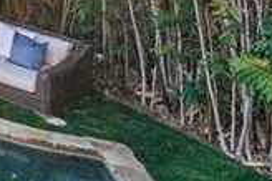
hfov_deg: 12.5
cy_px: -168
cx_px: -478
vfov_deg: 12.3
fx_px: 755
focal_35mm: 100
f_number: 8
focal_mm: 16
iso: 400
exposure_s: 1/250
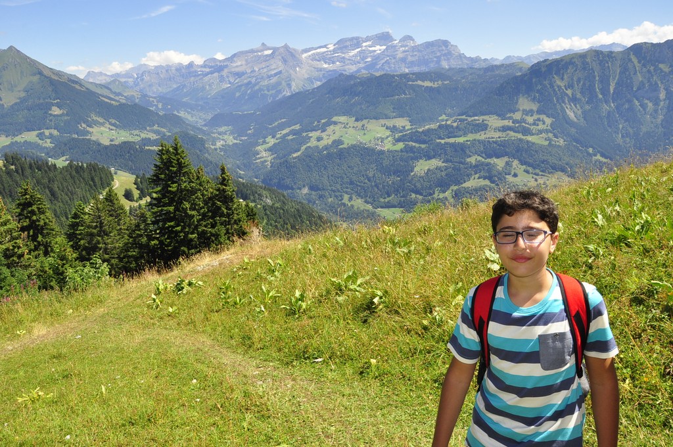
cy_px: 224
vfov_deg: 47.8
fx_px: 504
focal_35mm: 27
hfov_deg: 67.4
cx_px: 336
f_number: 22
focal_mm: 18
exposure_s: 1/160
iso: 400
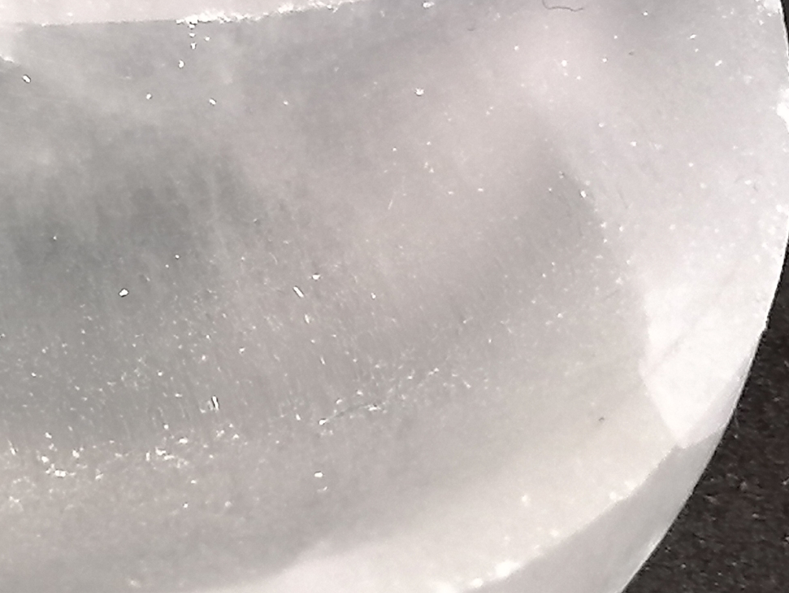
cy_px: 346
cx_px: -111
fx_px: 3831
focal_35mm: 168
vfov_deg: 8.8
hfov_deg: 11.6
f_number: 1.8
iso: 50
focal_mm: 4.75
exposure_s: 1/60
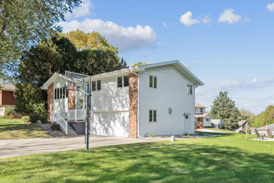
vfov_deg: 44.4
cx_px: 132
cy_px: 120
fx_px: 221
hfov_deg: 63.6
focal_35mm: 29
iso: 800
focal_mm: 16
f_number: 10
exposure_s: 1/640
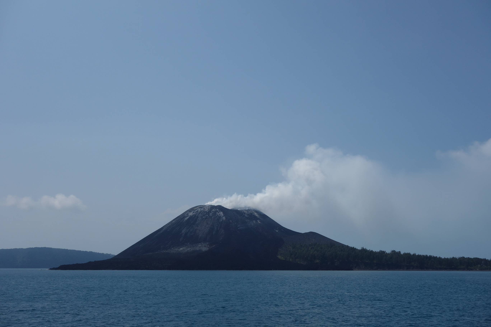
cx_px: 246
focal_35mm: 40
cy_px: 164
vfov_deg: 33.4
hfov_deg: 48.5
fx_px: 546
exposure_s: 1/800
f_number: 8
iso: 125
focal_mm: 14.93
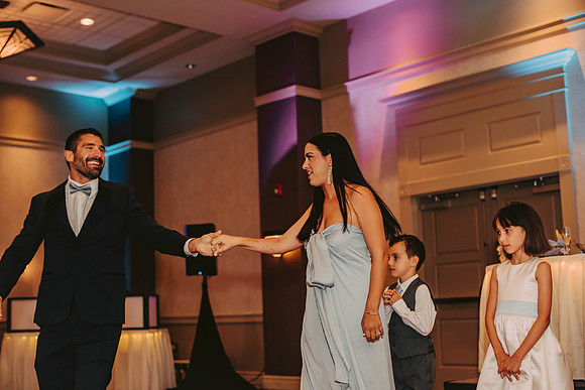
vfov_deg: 27.0
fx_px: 813
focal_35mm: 50
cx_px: 292
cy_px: 195
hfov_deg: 39.6
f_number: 2.5
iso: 800
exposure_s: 1/125
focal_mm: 50
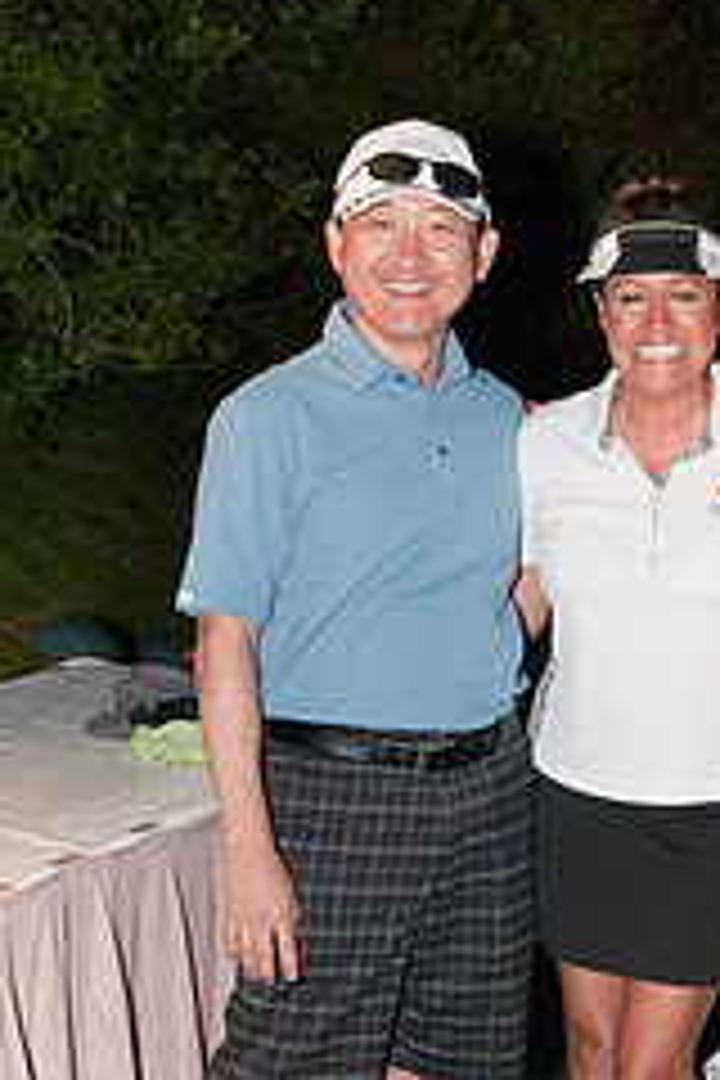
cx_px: 587
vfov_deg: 27.3
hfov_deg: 18.5
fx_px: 2190
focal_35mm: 73
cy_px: 837
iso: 640
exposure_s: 1/60
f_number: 6.3
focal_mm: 26
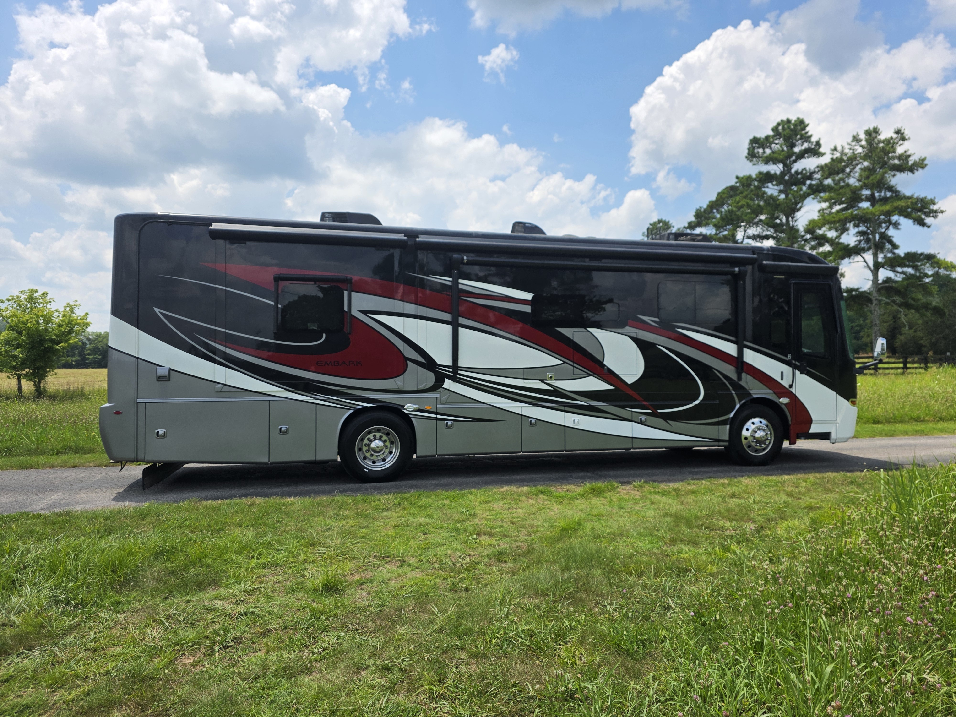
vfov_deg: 58.9
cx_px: 478
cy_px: 358
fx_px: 635
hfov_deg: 73.9
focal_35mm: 23
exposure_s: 1/5958
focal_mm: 6.3
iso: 80
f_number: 1.7
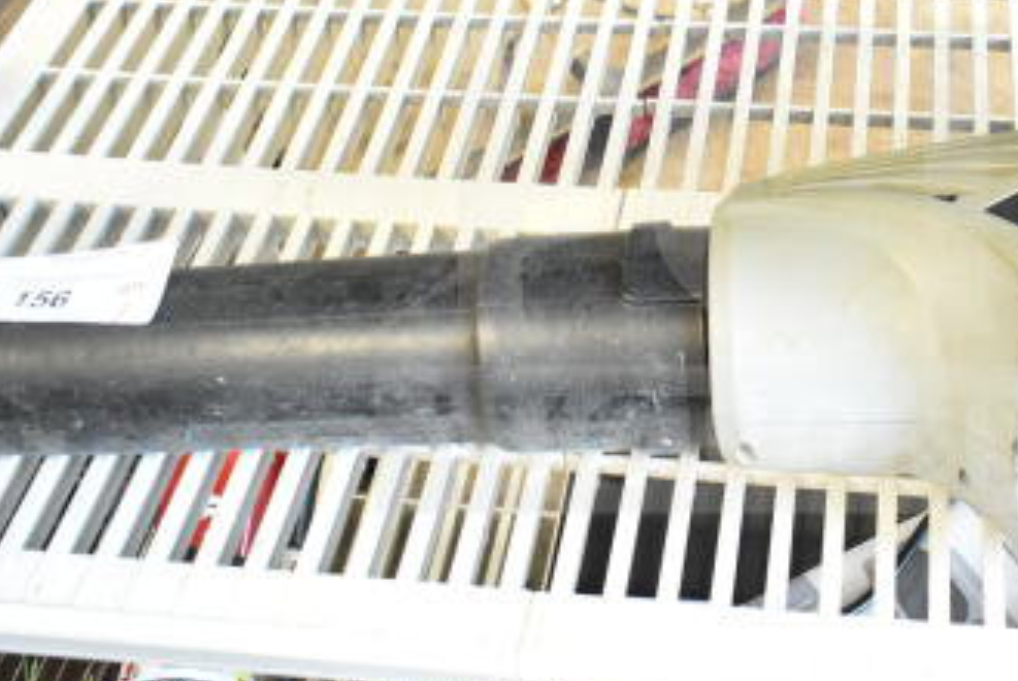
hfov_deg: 38.9
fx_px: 1415
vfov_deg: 27.0
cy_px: 268
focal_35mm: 50
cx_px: 721
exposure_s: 1/30
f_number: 3.5
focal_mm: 18
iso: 1800
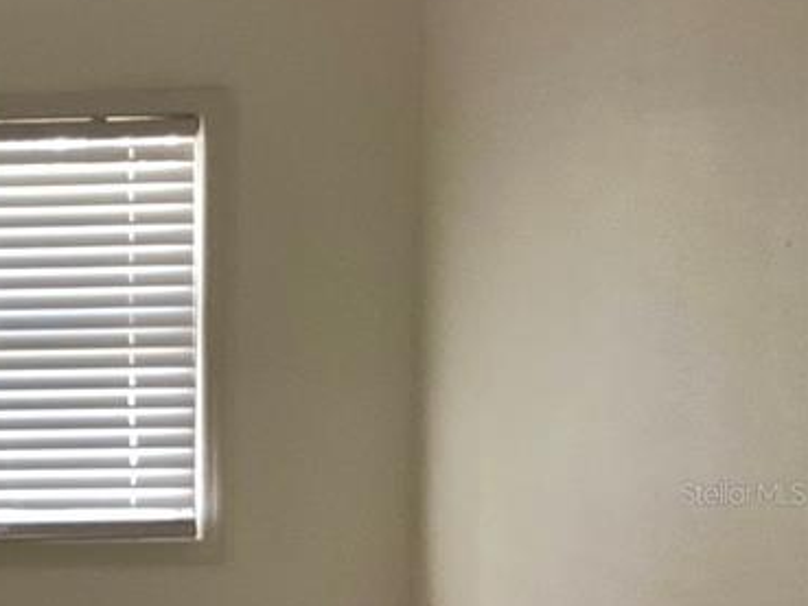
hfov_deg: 20.3
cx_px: -309
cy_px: 492
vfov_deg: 17.0
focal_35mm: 86
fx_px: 2008
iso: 80
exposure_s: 1/120
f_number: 2.4
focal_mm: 3.3
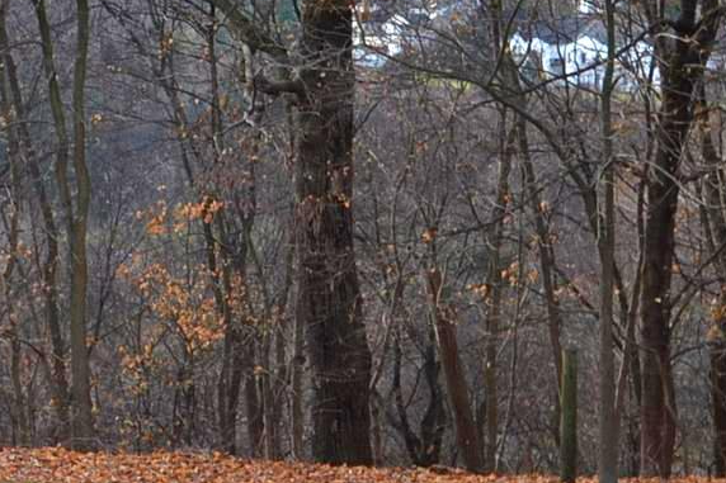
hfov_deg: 15.3
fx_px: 2601
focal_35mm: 129
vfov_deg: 10.6
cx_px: -152
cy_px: 135
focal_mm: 24
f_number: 5.6
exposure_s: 1/125
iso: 100
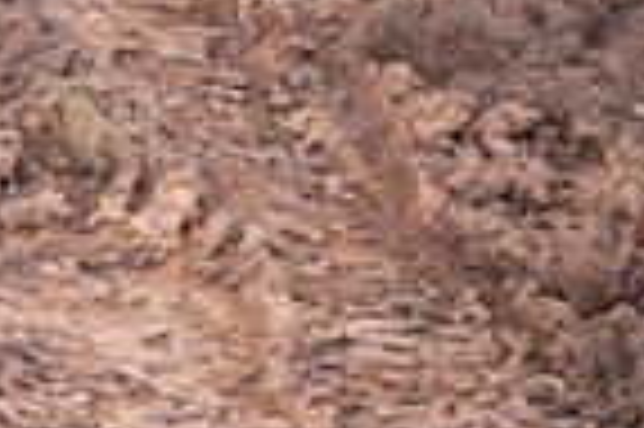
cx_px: -1061
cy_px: -628
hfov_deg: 6.6
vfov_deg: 4.6
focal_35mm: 294
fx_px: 5250
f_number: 2.8
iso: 200
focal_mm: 35
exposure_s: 1/160
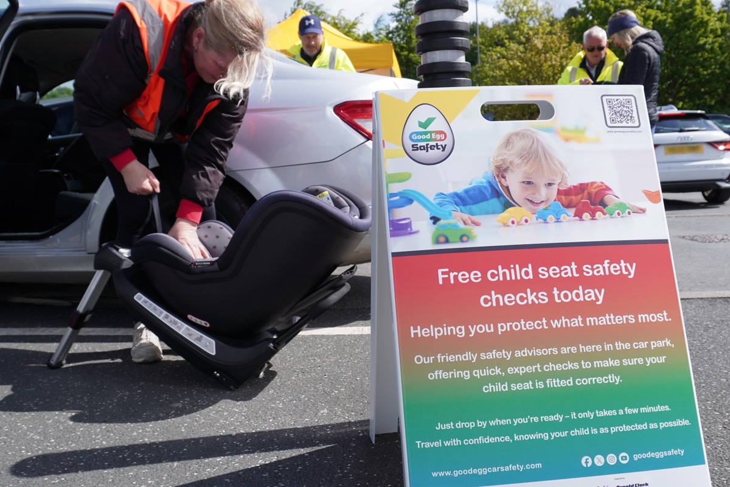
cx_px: 365
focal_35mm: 24
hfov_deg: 73.7
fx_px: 487
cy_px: 244
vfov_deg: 53.1
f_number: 5.6
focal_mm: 16
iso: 100
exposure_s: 1/400
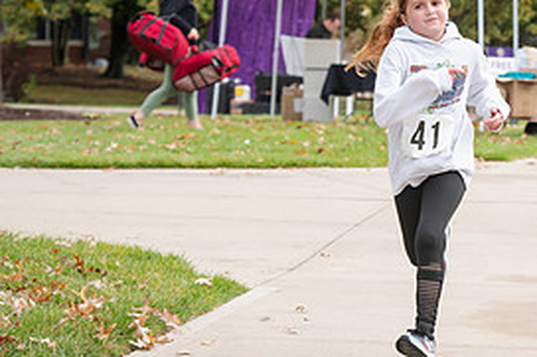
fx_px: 3339
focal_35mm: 224
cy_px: 84
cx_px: 509
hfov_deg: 9.1
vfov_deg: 6.1
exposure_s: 1/320
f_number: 5
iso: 400
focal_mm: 105
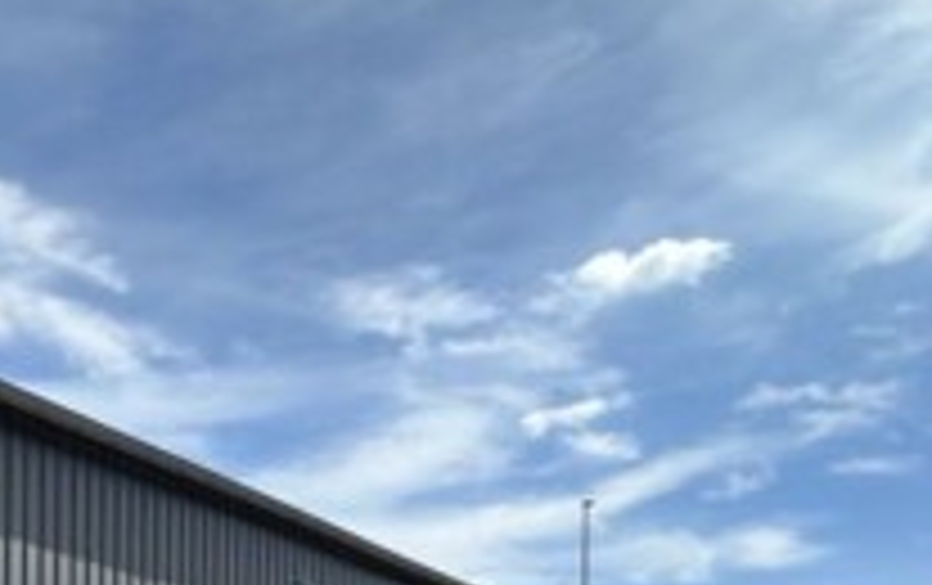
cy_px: 832
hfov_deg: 35.4
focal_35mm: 45
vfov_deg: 23.8
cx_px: -173
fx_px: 1145
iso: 50
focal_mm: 2.22
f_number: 2.2
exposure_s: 1/1233
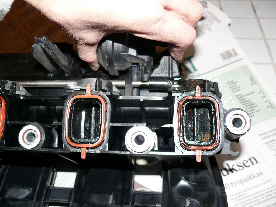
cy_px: 104
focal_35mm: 37
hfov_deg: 50.1
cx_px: 138
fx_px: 295
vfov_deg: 38.7
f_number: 2.8
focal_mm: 7.9
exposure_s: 1/30
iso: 100
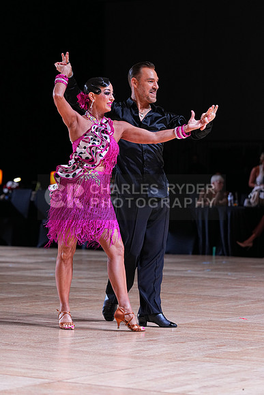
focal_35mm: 135
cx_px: 132
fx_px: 1484
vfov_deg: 15.2
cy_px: 198
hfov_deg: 10.2
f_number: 4
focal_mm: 135
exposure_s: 1/400
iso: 1600
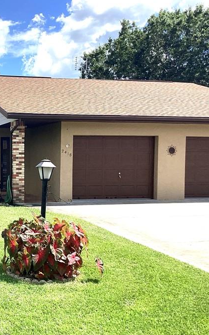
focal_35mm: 50
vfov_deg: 40.3
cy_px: 178
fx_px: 455
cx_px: -29
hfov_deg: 23.9
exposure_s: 1/1274
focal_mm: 3.3
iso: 25
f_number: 2.4
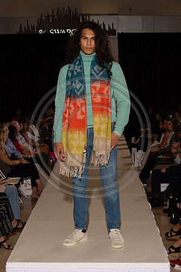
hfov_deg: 18.1
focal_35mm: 75
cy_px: 136
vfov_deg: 27.0
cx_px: 90
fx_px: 567
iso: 800
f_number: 9
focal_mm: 75
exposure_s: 1/250
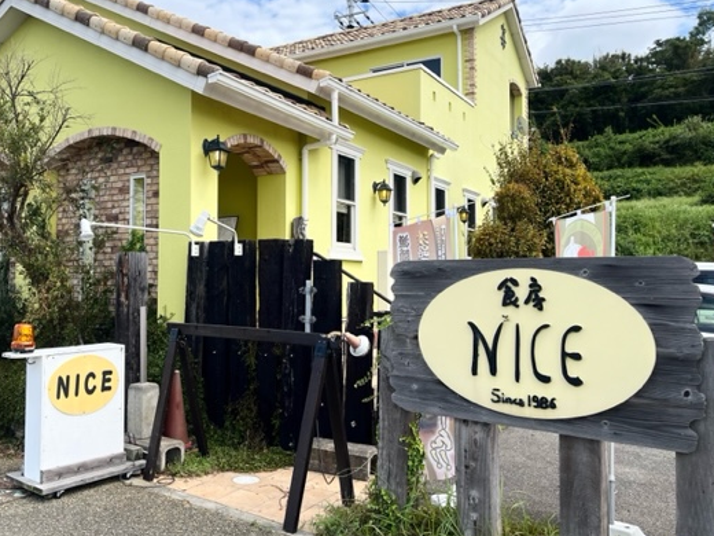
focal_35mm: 32
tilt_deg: +3.8
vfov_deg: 44.1
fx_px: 660
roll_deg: -0.6
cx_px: 292
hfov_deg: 56.5
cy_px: 245
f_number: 1.6
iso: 50
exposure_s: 1/2755
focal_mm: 5.1
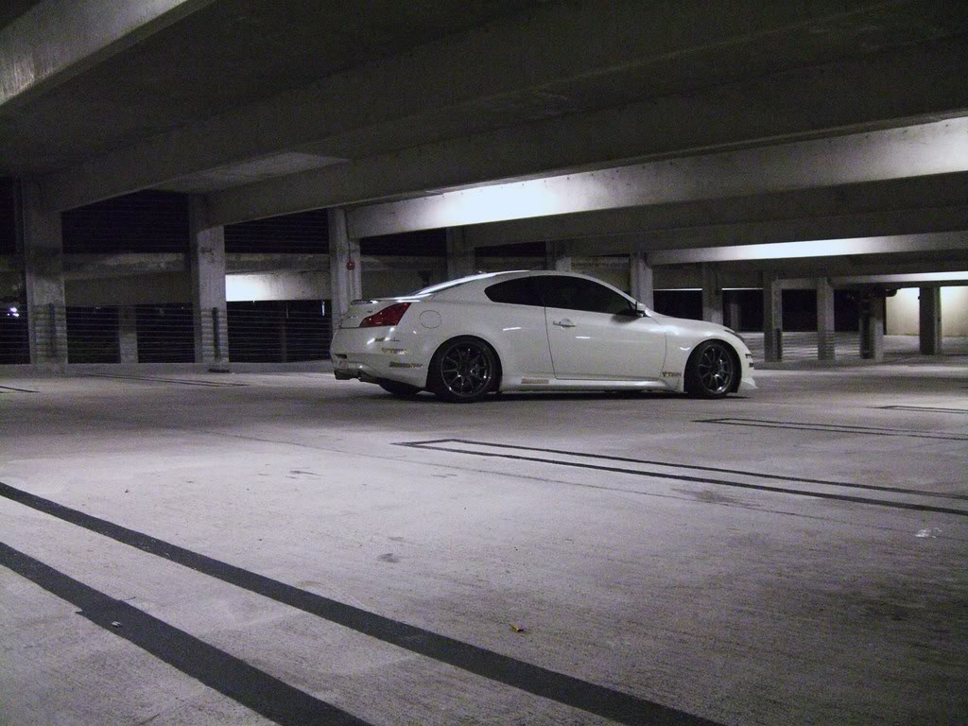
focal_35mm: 38
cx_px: 484
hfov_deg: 49.0
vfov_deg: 37.7
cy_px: 363
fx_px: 1063
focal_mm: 6.2
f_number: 2.7
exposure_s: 1/40
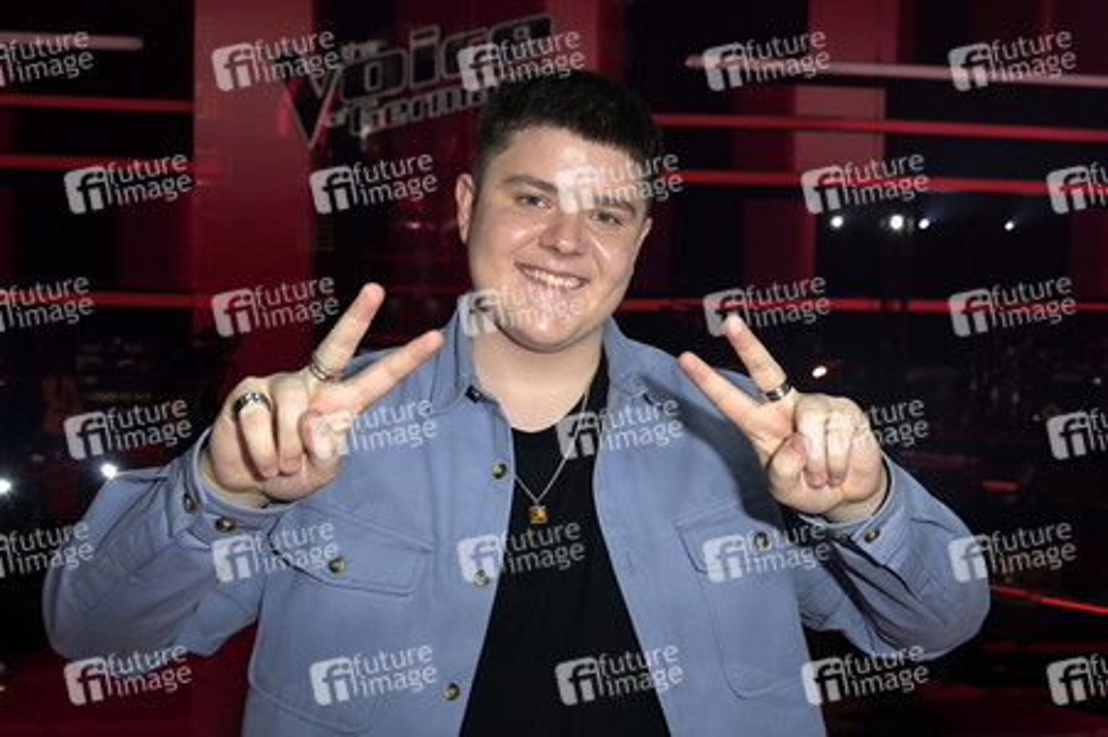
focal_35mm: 32
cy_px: 368
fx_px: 984
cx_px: 554
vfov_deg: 41.1
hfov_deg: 58.8
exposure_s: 1/250
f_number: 5.6
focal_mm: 32
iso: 1600
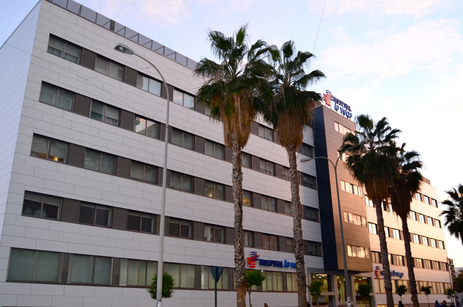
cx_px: 232
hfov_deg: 57.3
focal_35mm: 33
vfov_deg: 39.8
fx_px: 423
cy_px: 154
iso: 800
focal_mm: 22
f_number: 3.5
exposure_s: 1/80
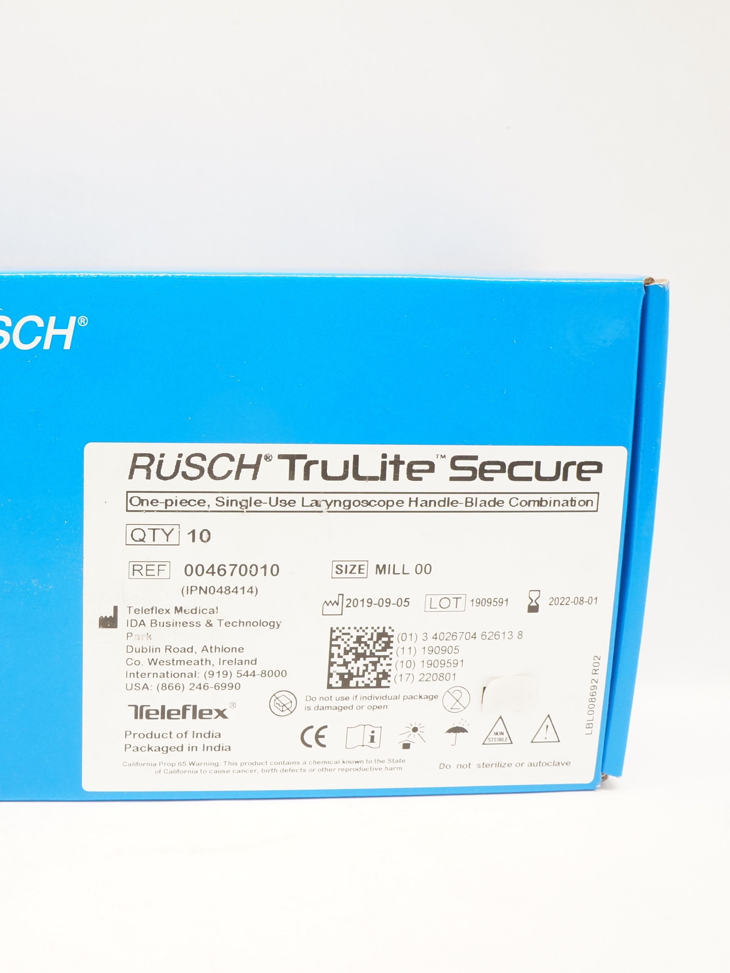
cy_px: 492
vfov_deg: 46.8
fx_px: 1125
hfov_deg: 34.5
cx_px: 116
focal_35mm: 40
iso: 800
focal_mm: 18
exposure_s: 1/40
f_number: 8
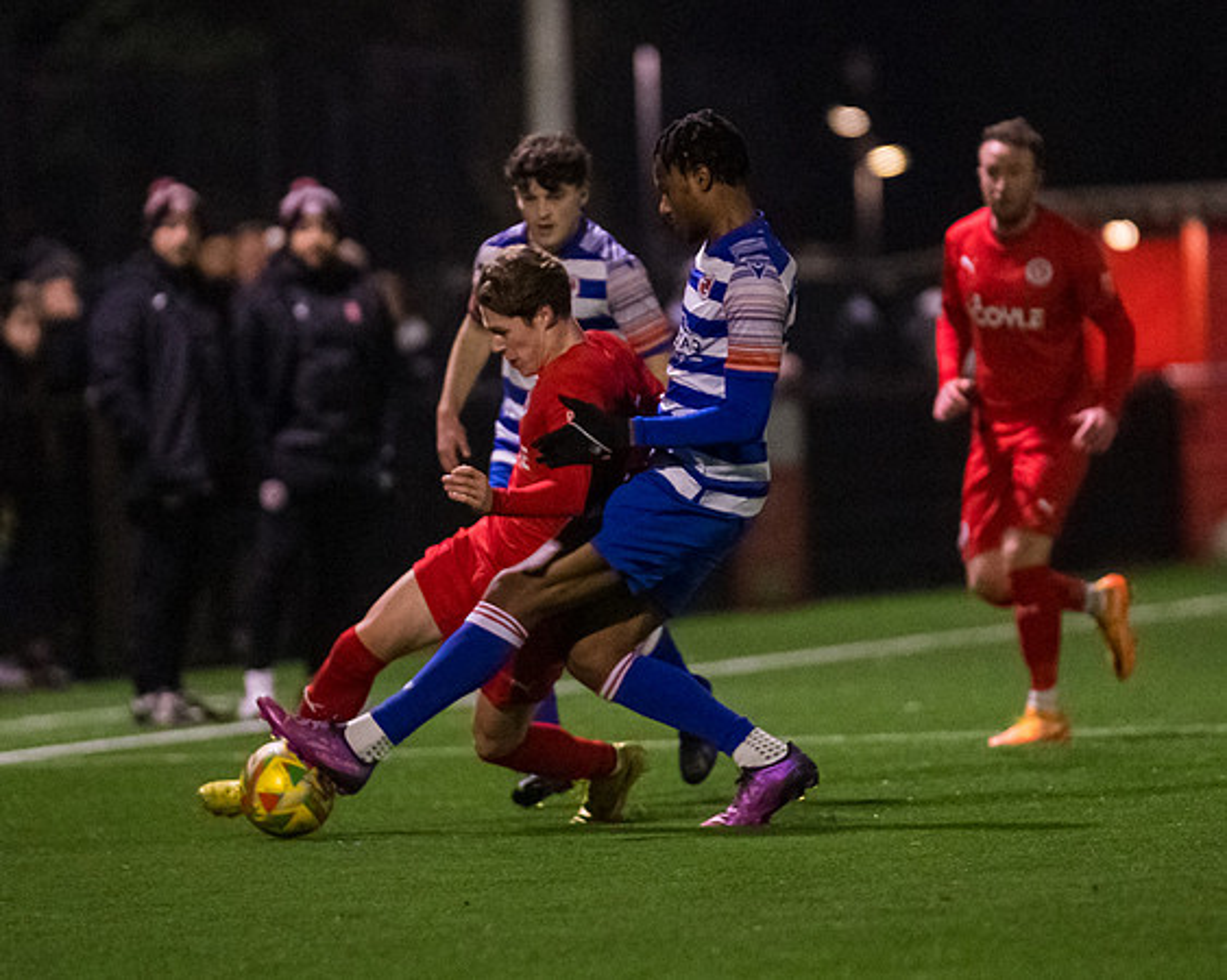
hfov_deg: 3.8
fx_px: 18441
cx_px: 644
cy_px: 466
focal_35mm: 508
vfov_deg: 3.0
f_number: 2.8
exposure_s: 1/1000
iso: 8000
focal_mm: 270
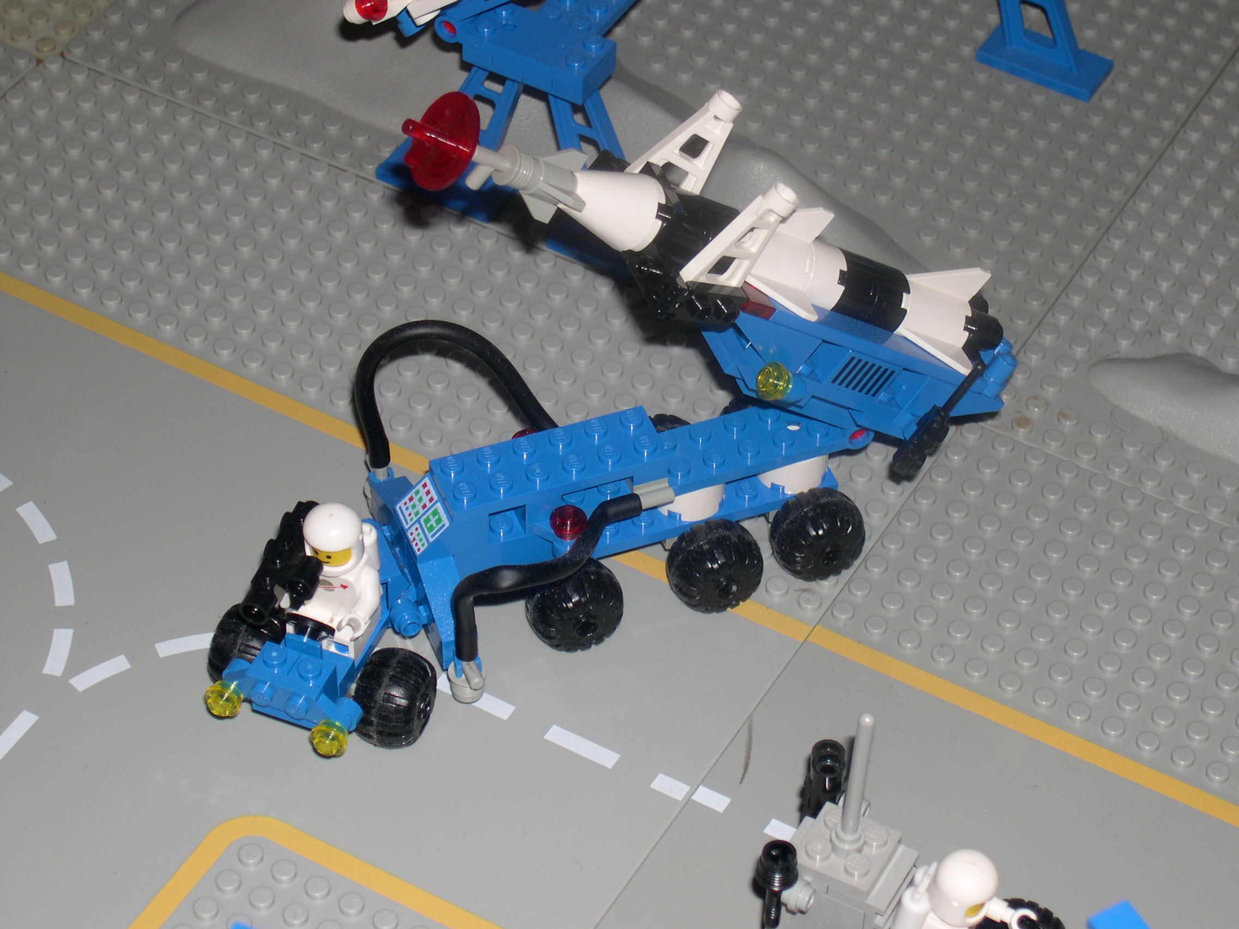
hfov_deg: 20.2
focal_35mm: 97
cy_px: 464
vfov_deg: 15.2
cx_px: 620
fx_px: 3472
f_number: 4.6
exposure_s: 1/60
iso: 100
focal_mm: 20.5
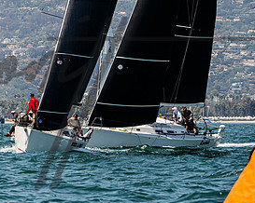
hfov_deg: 4.7
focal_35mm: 410
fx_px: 3092
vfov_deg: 3.8
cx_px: -13
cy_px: 58
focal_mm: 185
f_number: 8
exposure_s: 1/1600
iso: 500
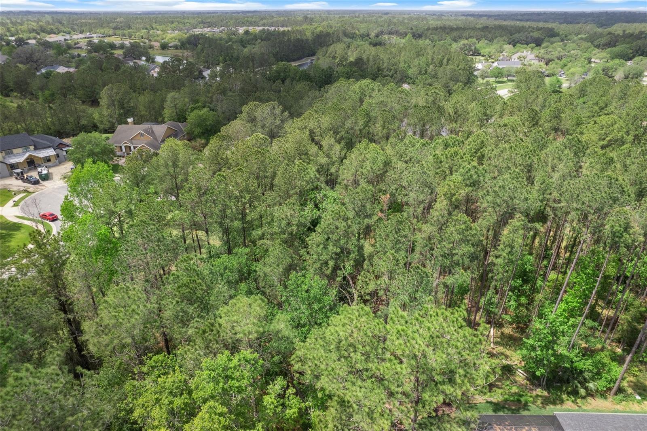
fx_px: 395
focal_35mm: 22
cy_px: 216
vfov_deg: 57.2
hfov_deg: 78.6
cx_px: 324
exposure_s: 1/1000
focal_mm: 8.38
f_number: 2.8
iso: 120
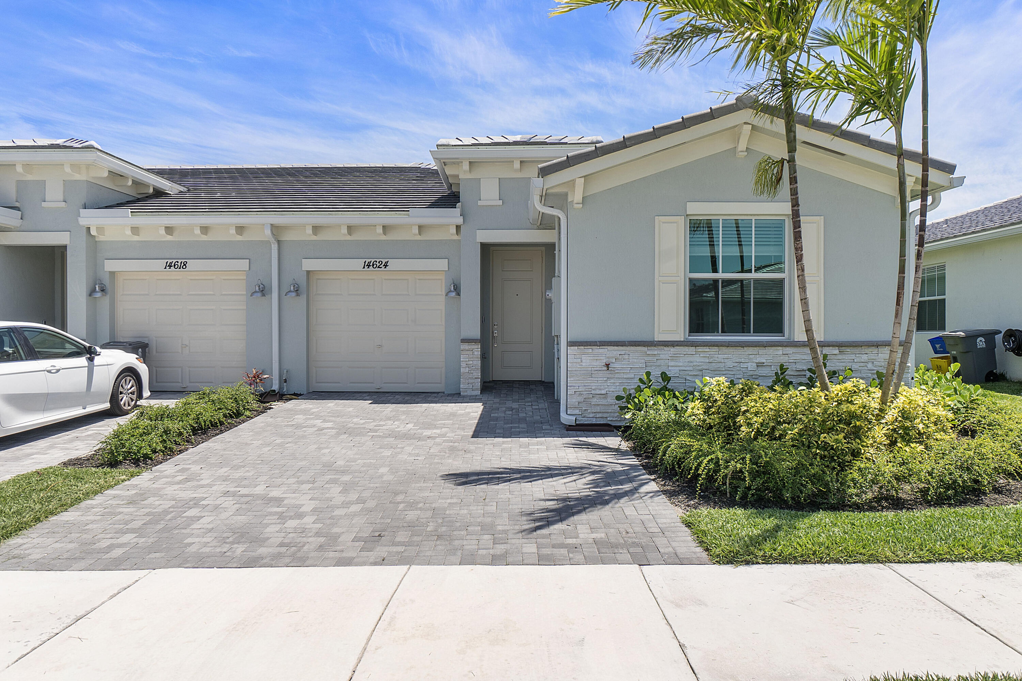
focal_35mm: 24
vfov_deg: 53.1
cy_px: 340
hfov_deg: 73.7
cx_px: 511
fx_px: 681
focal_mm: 16
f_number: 10
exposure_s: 1/500
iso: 200
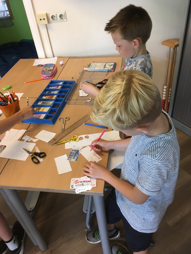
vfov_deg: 61.7
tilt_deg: -39.3
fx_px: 213
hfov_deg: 48.2
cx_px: 96
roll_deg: +7.9
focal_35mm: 29
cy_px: 127
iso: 50
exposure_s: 1/33
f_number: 2.2
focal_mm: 4.15
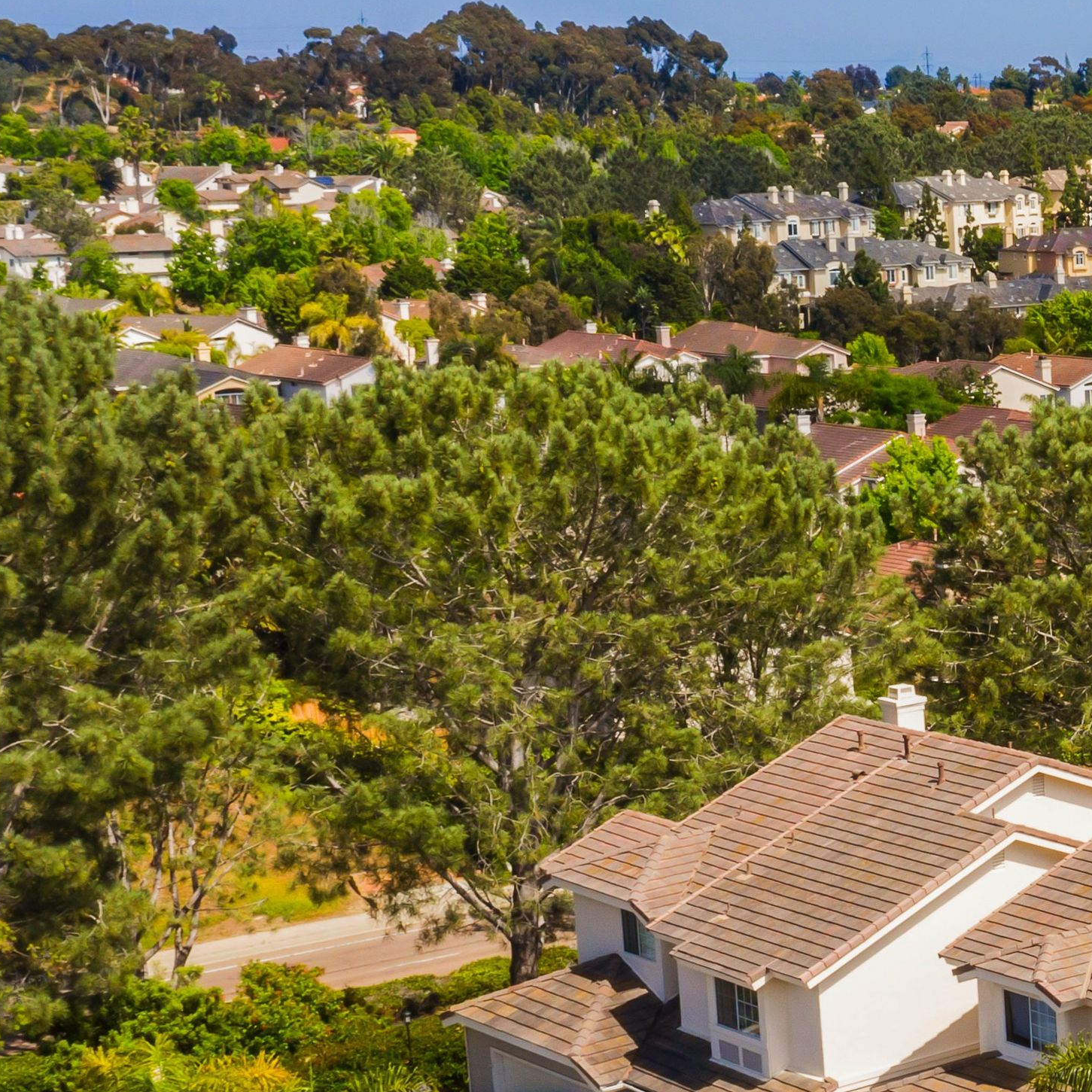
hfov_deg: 18.0
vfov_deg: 21.1
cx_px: 1788
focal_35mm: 82
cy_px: 648
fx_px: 2927
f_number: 9
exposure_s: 1/160
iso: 100
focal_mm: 10.26
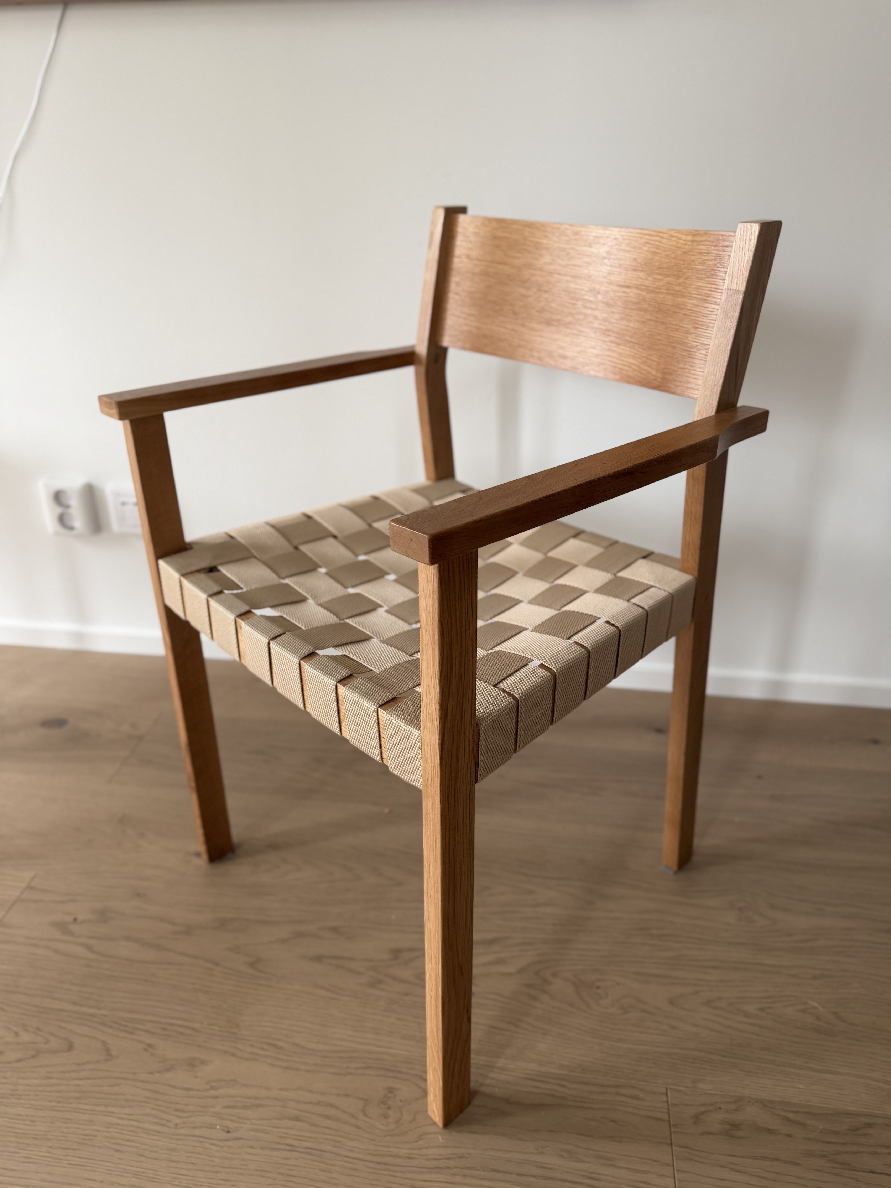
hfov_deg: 56.8
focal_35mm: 24
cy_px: 594
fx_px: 824
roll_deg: +0.7
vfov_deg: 71.6
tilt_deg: -26.8
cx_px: 446
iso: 200
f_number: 1.78
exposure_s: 1/100
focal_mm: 6.76
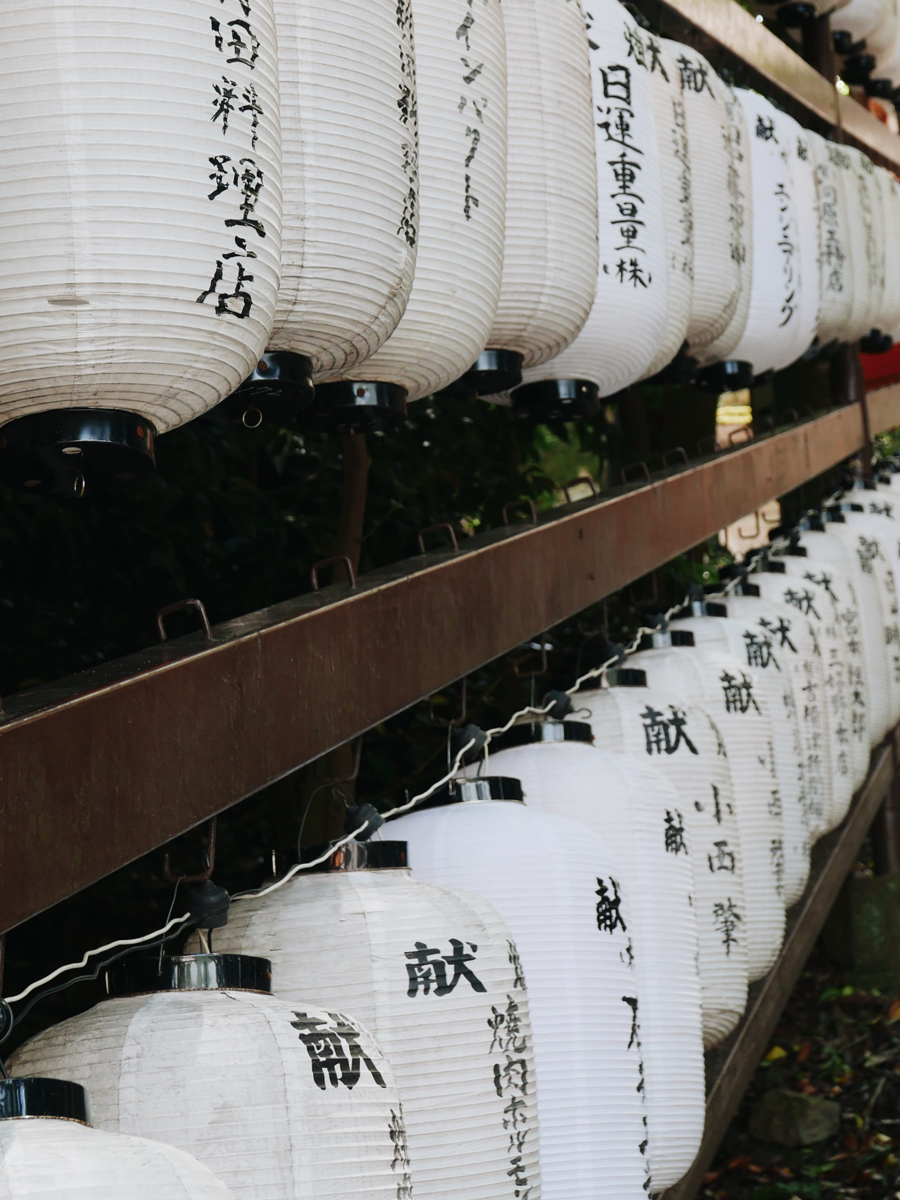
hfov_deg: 23.3
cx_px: 457
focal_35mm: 63
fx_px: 2184
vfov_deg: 30.6
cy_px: 425
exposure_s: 1/125
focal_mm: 22.7
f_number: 4
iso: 200
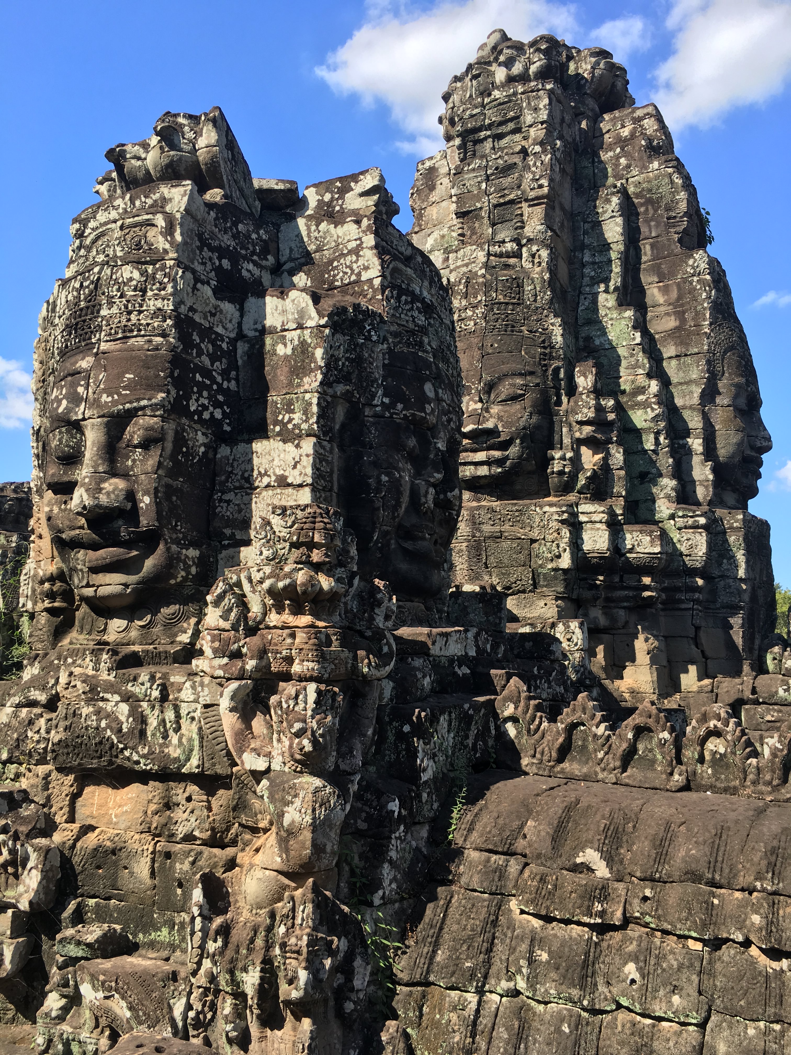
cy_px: 528
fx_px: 884
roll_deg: +0.1
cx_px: 396
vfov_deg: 61.7
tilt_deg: +9.7
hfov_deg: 48.2
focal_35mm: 29
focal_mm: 4.15
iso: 25
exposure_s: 1/725
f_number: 2.2
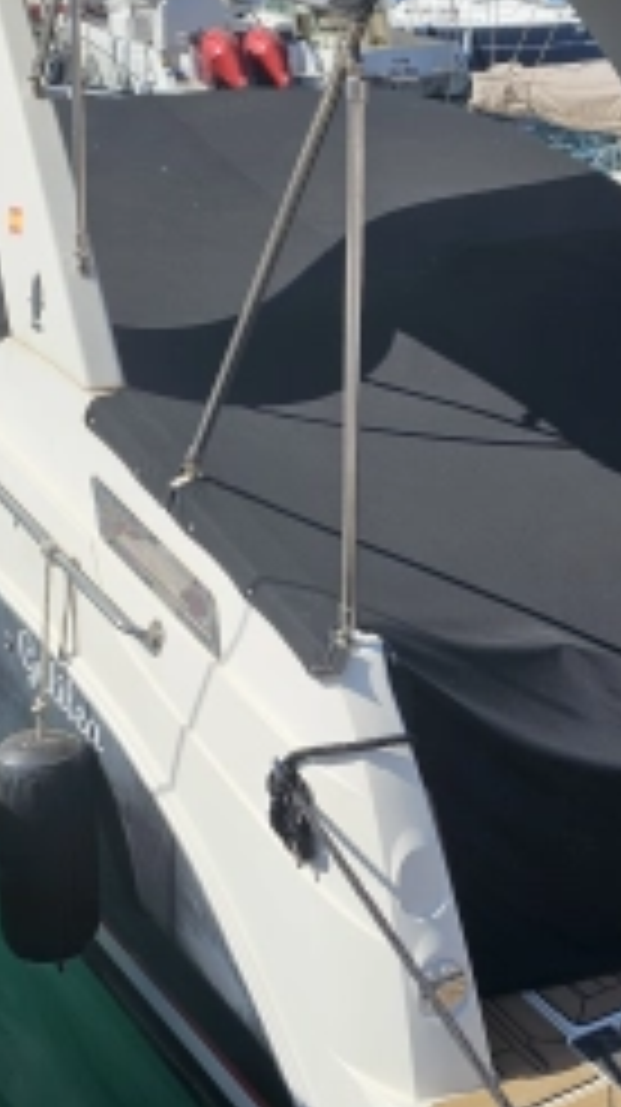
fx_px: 1643
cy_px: 646
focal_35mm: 56
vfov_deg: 37.1
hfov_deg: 21.0
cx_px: 540
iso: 10
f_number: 1.7
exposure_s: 1/924
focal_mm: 6.3
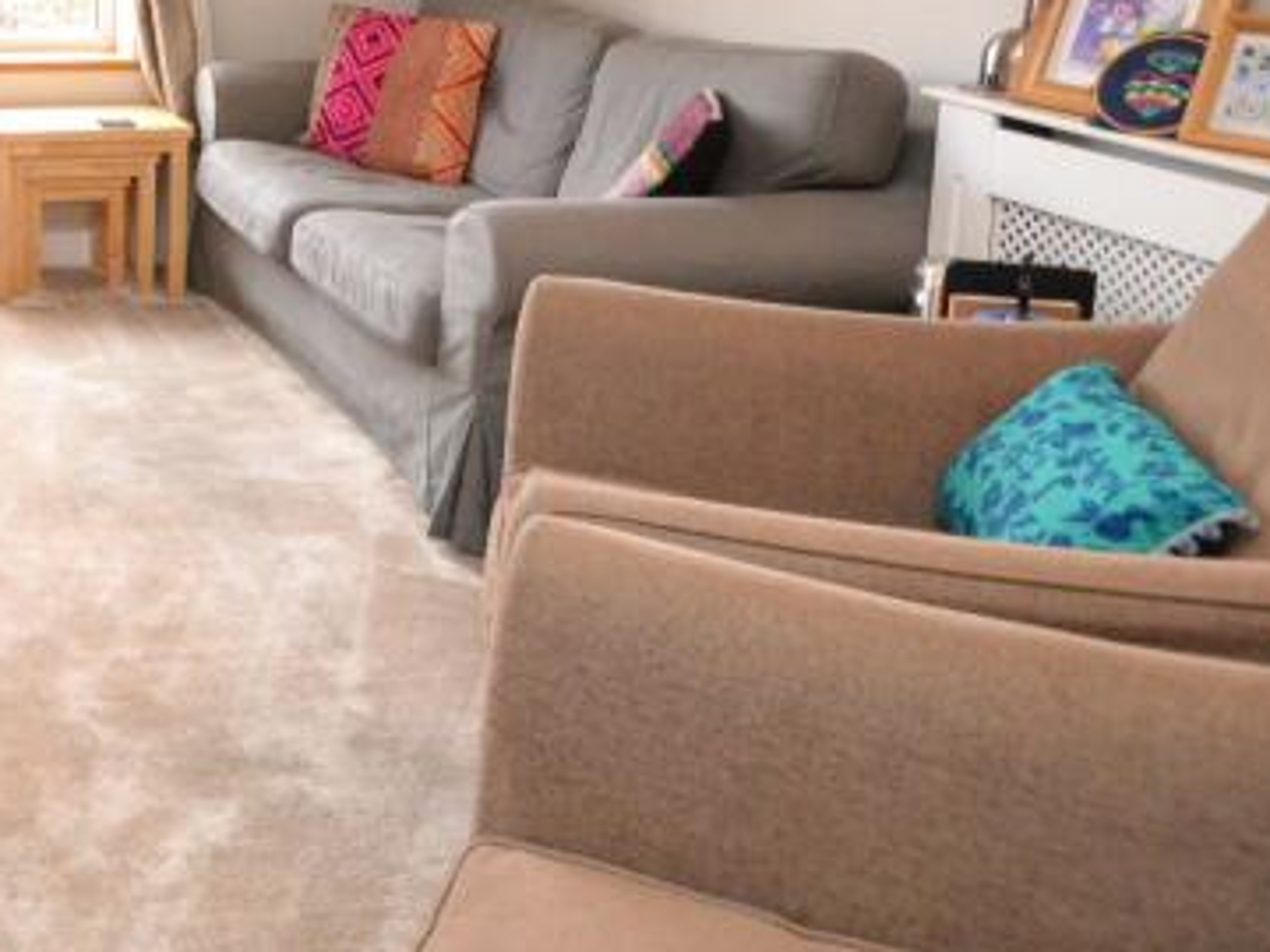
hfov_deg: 38.6
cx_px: -95
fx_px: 1504
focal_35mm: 41
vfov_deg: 32.2
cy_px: -9
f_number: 3.5
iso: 2000
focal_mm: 10
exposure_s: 1/60
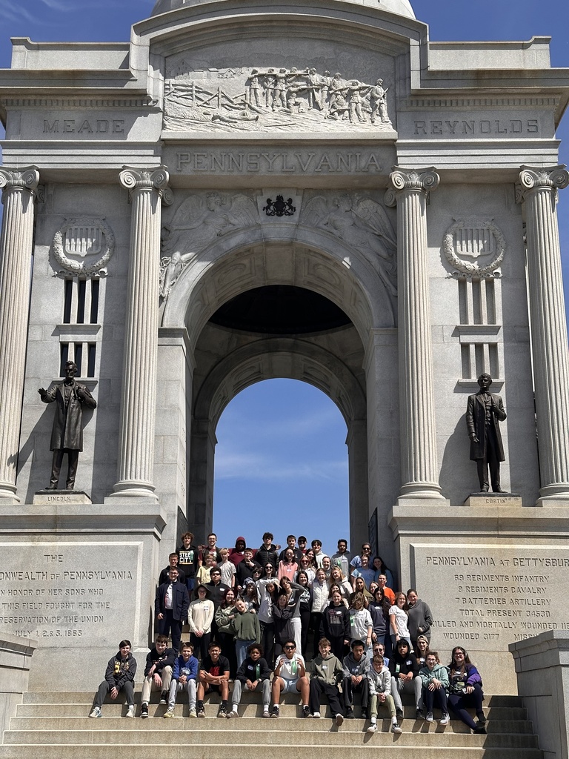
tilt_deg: +17.1
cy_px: 380
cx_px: 284
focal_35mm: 48
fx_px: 1052
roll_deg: -0.7
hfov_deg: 30.3
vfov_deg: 39.7
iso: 64
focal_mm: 6.86
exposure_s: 1/5556
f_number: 1.78
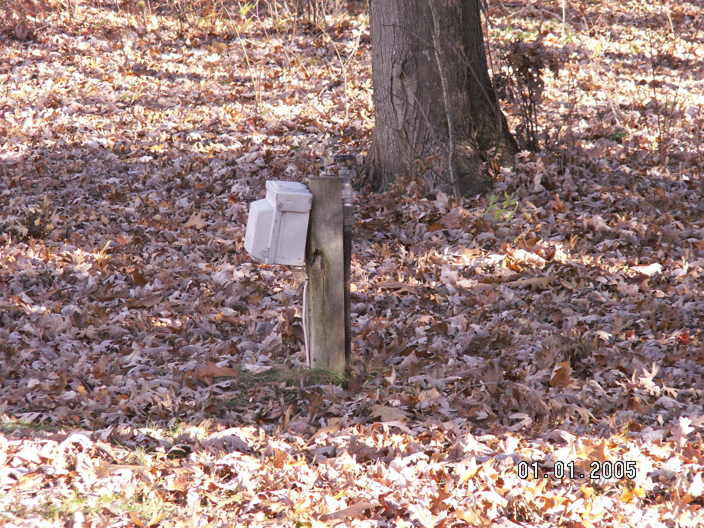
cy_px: 264
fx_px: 3864
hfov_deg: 10.4
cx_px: 352
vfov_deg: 7.8
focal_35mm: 190
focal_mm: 31.09
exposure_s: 1/125
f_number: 4
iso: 160
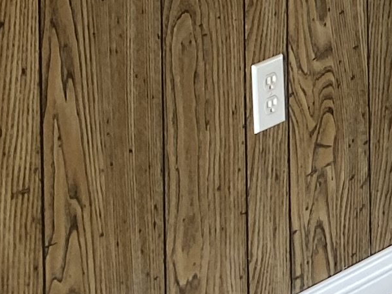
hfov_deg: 9.1
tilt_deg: -3.0
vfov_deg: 8.1
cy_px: -337
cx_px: 1193
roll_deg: -0.6
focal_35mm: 173
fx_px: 1958
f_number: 1.8
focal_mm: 4.25
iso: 80
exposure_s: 1/121
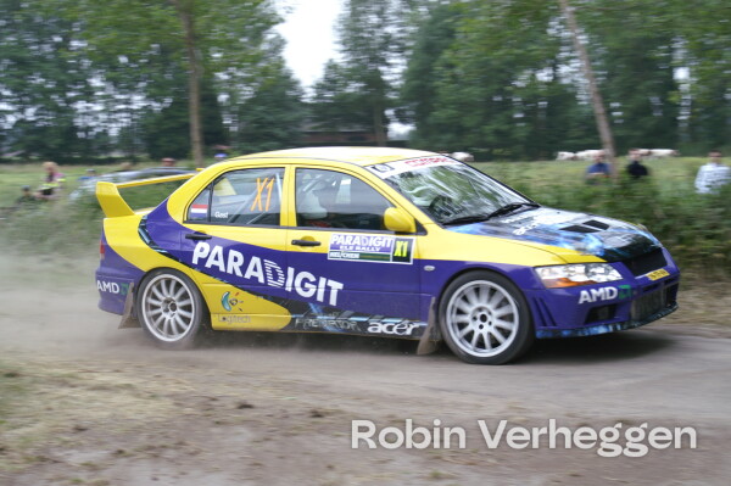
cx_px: 366
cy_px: 243
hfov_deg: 27.0
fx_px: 1522
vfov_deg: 18.2
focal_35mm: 75
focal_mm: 50
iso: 160
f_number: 5.6
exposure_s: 1/125
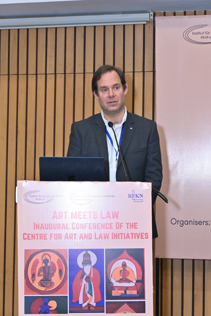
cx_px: 106
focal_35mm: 74
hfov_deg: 18.5
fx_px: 646
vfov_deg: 27.5
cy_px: 158
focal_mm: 49
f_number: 5.6
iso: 1000
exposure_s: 1/160
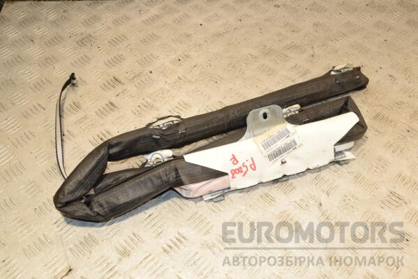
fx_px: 435
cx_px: 209
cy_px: 140
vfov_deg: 35.5
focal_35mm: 38
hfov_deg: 51.3
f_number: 9
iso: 800
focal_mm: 25
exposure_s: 1/200
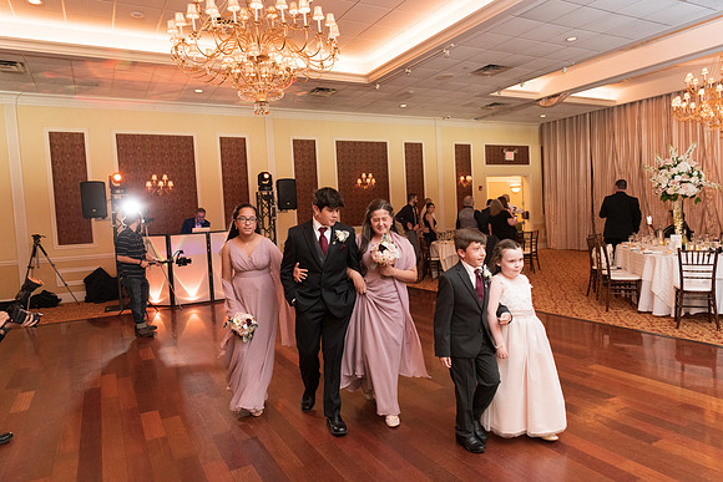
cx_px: 362
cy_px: 241
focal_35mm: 24
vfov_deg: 53.2
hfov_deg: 73.7
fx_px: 482
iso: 2500
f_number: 2.8
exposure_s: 1/125
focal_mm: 24
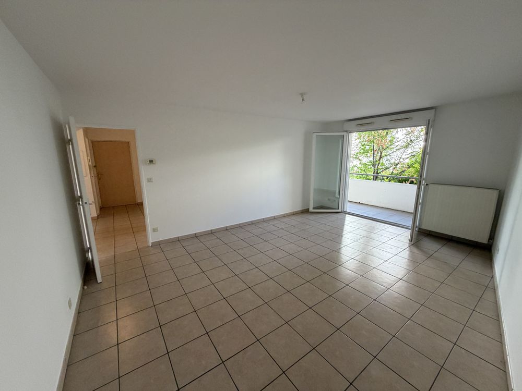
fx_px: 211
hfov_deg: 102.1
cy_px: 196
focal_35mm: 14
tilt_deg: -10.9
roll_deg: +0.8
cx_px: 261
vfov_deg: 85.7
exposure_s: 1/121
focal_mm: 2.22
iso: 250
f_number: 2.2
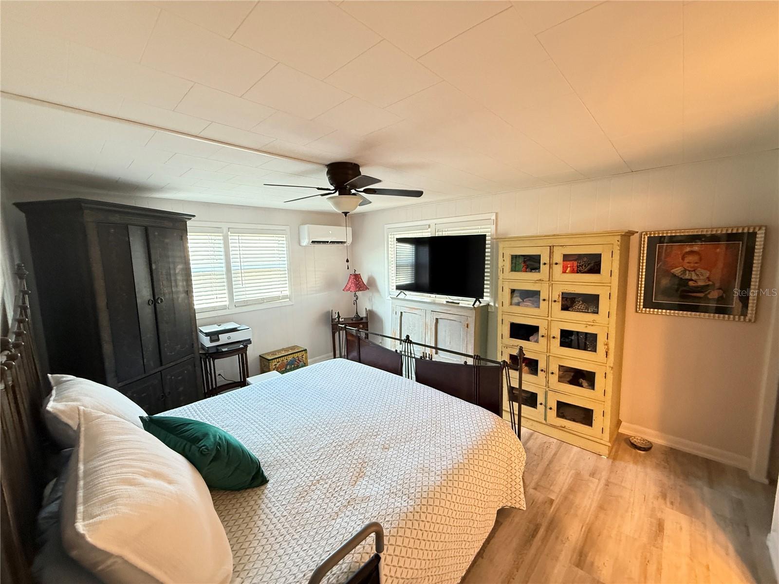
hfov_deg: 102.1
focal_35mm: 14
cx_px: 390
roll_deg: +1.2
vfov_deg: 85.7
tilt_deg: -6.4
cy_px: 292
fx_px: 315
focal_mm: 2.22
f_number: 2.2
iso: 500
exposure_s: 1/60
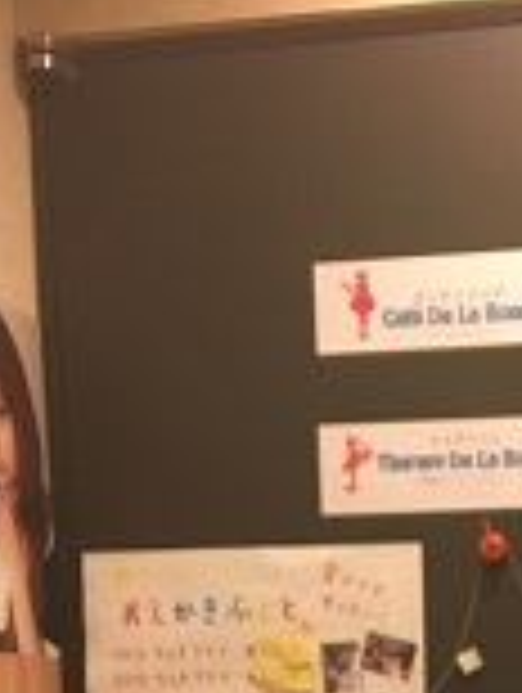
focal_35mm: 76
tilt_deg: -6.4
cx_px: 592
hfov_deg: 18.6
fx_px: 1524
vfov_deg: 22.8
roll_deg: +1.4
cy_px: 900
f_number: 2.2
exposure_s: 1/15
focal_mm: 4.15
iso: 200
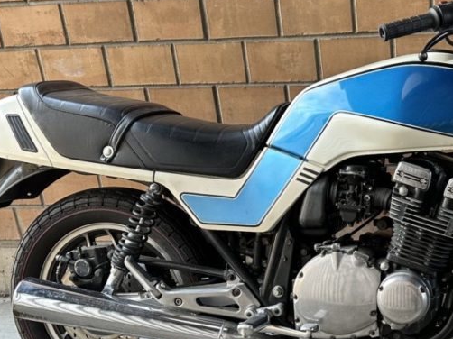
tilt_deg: -21.1
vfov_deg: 29.3
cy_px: 247
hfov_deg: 36.9
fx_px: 641
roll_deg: +2.6
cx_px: 391
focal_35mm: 49
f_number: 1.78
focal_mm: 6.86
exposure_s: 1/121
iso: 160
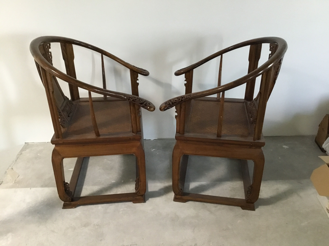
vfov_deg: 45.4
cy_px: 123
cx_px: 164
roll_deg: +0.2
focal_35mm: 31
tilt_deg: -26.9
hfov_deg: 58.4
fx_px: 295
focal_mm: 3.3
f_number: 2.4
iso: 200
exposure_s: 1/25
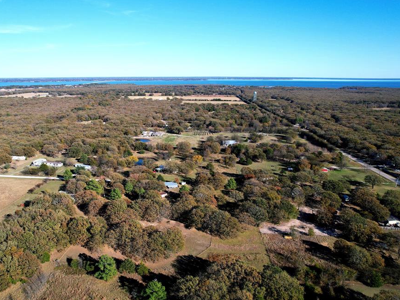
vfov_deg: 54.9
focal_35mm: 25
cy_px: 145
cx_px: 180
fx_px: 289
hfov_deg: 69.2
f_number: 2.8
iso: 140
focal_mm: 8.38
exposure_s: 1/2000
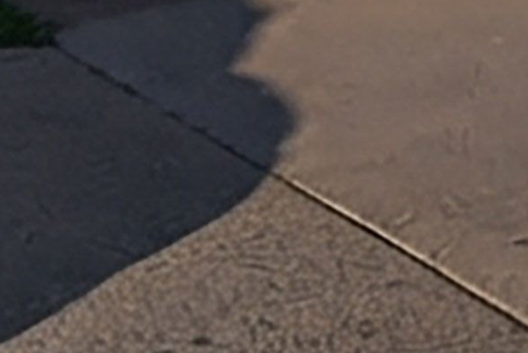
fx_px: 1892
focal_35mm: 129
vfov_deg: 8.7
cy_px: -712
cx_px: 1508
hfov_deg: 11.2
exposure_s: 1/2000
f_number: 8
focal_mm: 18
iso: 2500
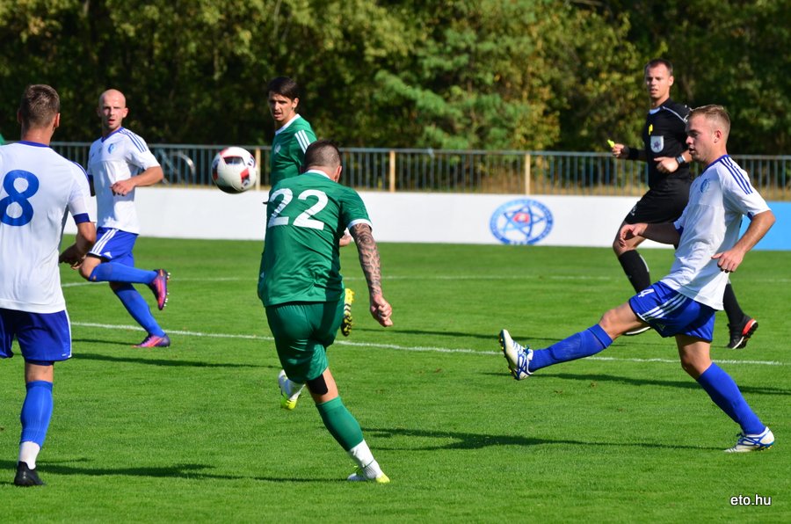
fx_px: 5920
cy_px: 262
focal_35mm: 270
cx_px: 396
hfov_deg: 7.6
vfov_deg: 5.1
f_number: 6.3
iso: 250
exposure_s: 1/1250
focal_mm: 180
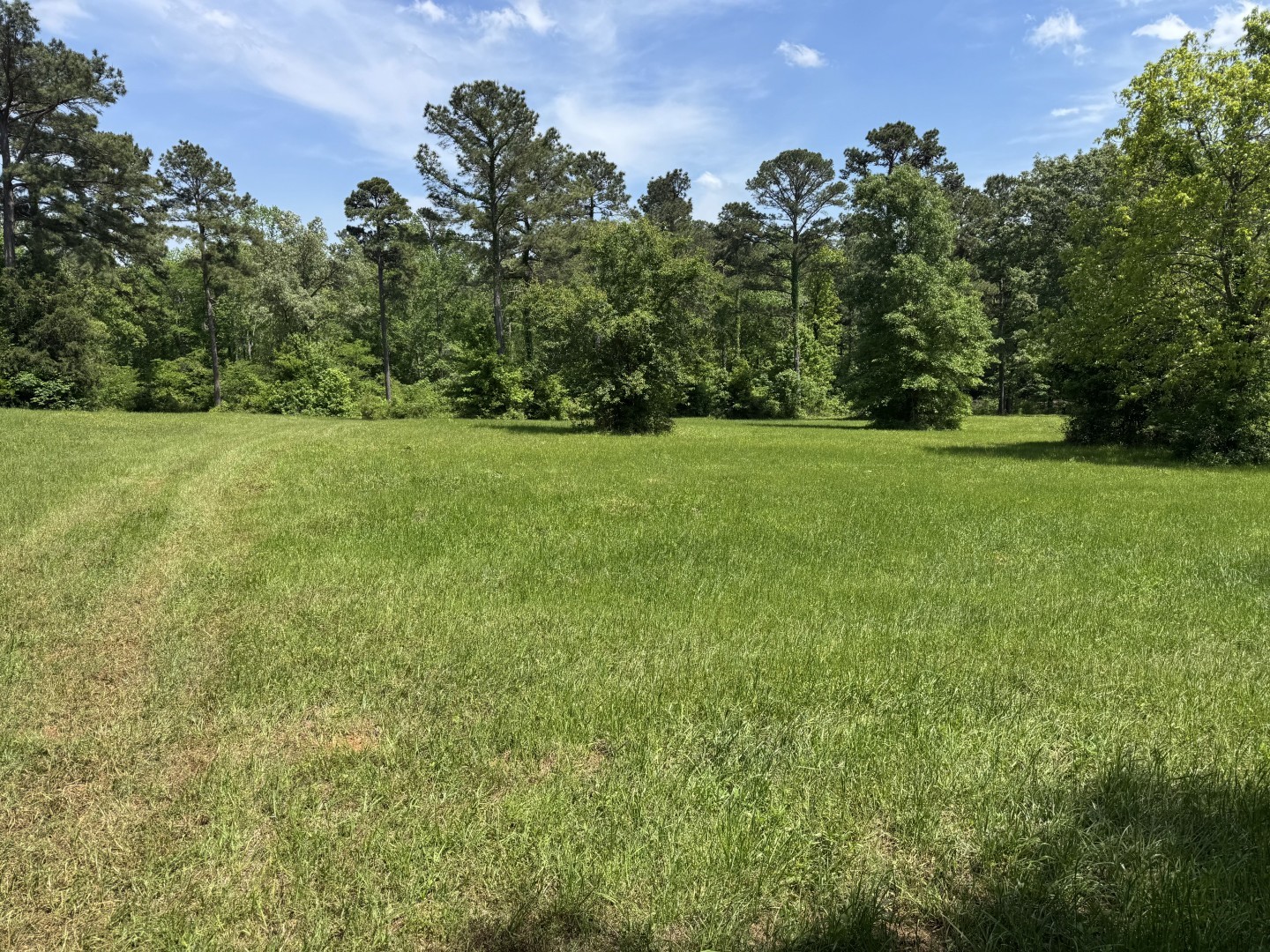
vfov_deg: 56.8
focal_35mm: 24
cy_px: 476
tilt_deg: -8.4
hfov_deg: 71.6
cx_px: 635
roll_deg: +1.1
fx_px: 881
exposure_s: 1/2506
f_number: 1.78
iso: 80
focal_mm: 6.76
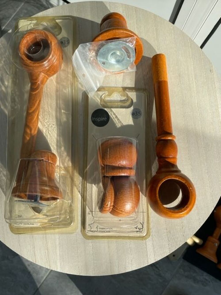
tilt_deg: -83.3
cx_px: 110
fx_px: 221
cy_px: 148
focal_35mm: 26
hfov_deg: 53.1
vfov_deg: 67.3
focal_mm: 4.2
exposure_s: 1/2257
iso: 32
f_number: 1.6
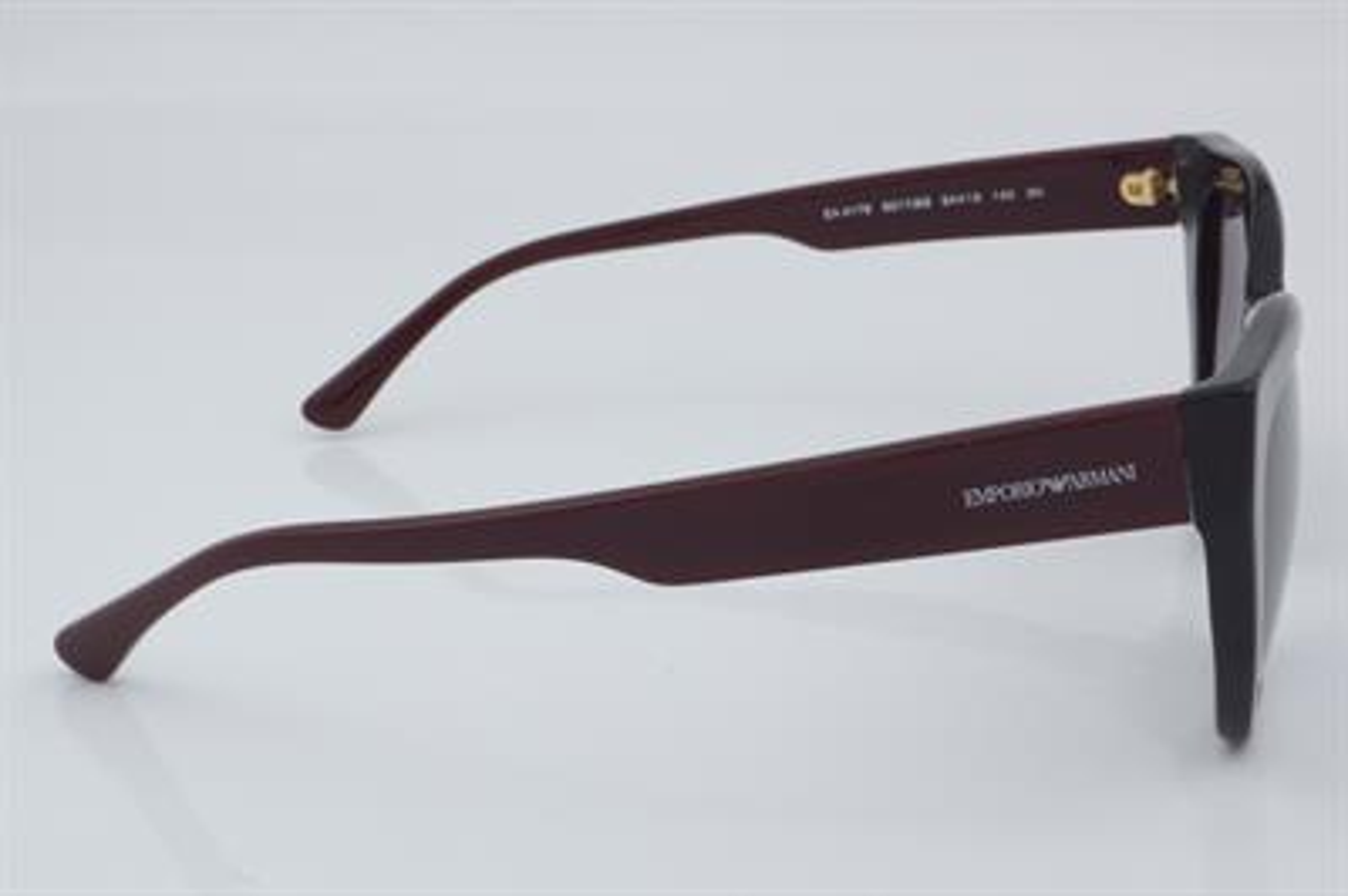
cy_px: 448
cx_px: 674
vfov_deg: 18.2
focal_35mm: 75
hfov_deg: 27.0
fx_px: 2806
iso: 100
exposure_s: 1/4
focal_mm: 50
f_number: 32
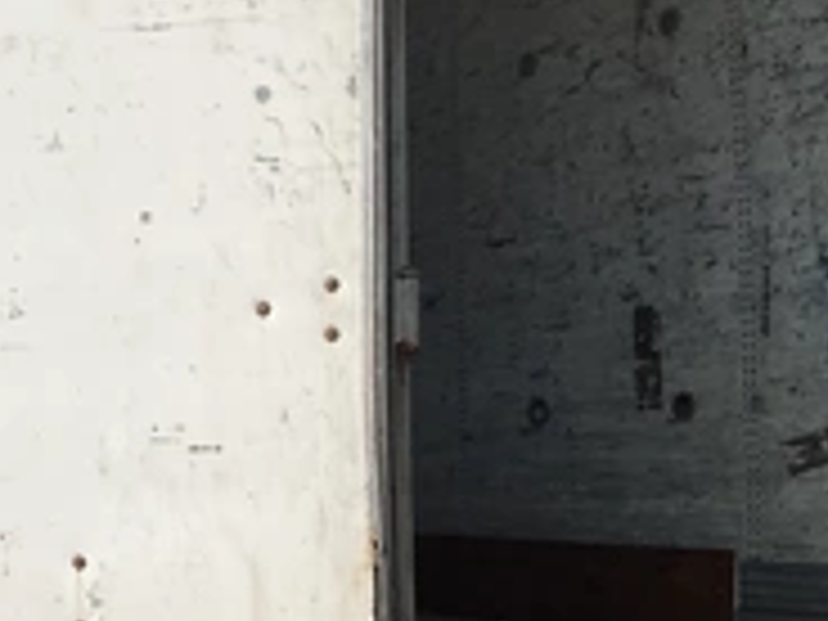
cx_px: -9
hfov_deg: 28.7
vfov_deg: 23.3
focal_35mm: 63
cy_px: 342
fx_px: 1507
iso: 25
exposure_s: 1/4065
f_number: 1.8
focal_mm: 3
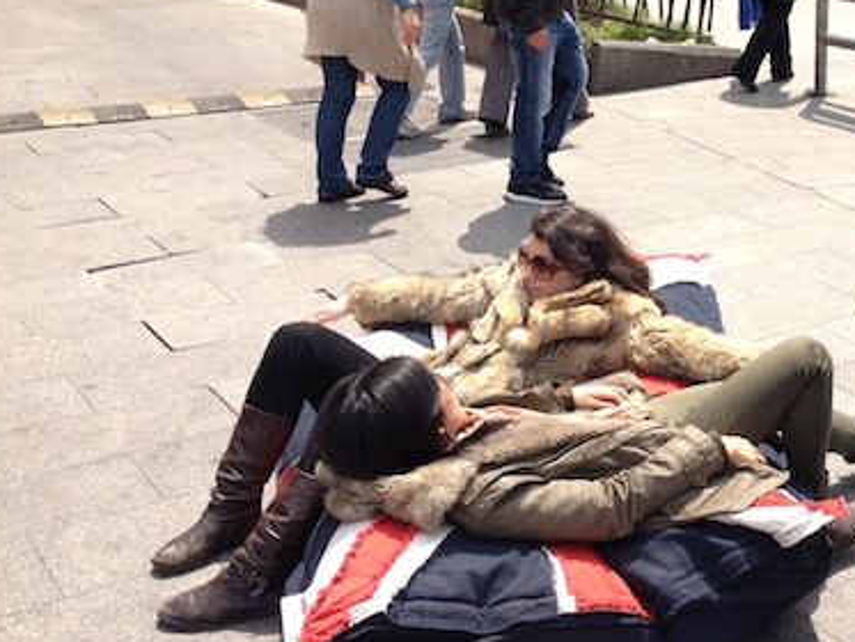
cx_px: 704
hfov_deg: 31.2
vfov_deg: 24.3
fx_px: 1482
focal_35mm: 60
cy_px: 229
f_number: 2.4
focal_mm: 4.28
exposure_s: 1/708
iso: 50
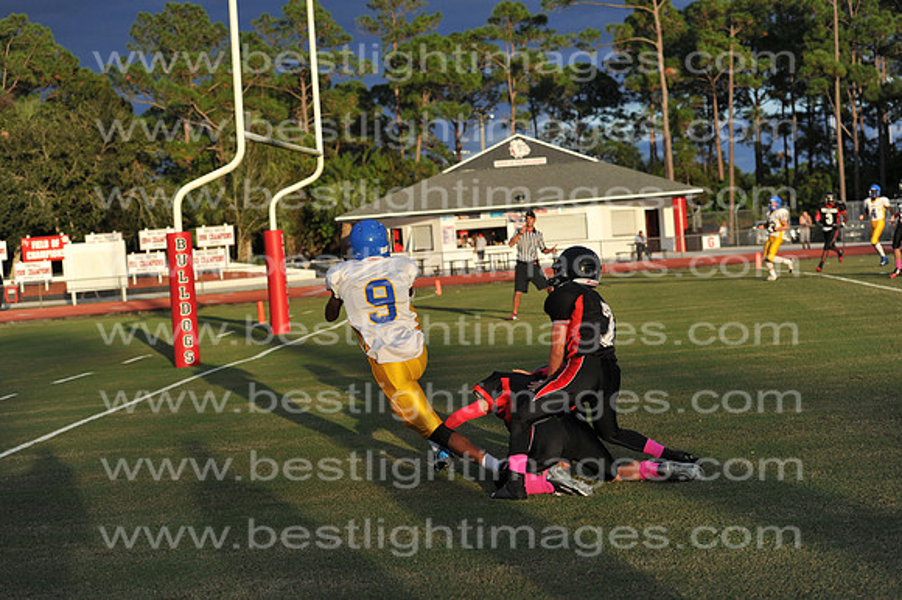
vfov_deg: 19.4
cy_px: 300
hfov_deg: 28.9
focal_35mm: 70
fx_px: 1753
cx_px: 451
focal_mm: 70
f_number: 3.5
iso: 800
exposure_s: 1/5000
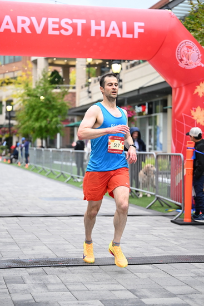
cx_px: 102
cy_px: 153
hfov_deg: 19.5
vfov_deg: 28.8
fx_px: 595
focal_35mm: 70
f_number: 2.8
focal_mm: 70
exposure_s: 1/1600
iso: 1600
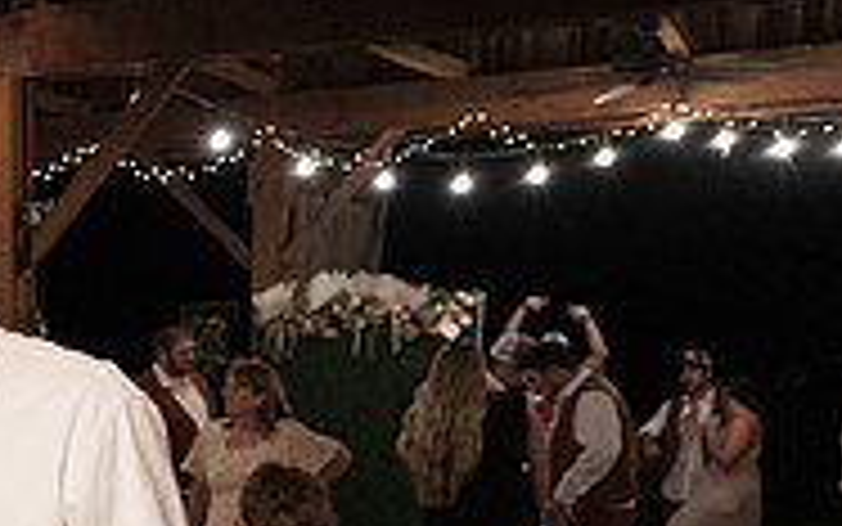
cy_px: 560
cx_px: -446
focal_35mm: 76
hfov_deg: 22.1
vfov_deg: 16.7
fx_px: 1745
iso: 4000
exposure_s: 1/160
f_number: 4
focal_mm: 24
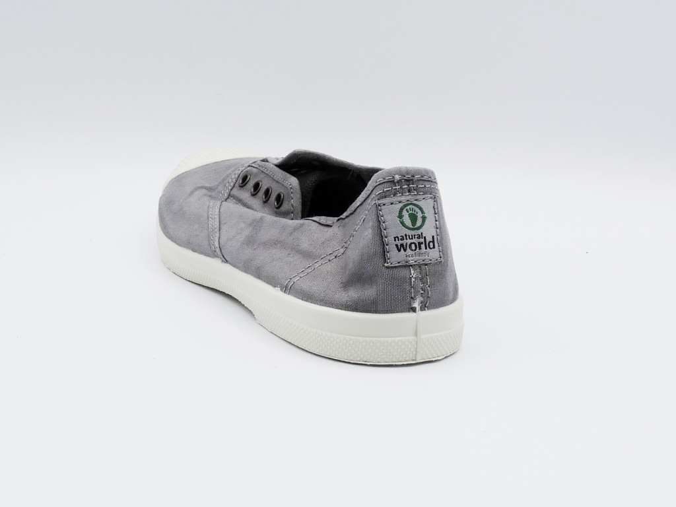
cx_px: 338
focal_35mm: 56
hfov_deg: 34.3
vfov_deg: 26.1
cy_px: 254
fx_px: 1094
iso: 100
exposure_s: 1/200
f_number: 5
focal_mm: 5.8
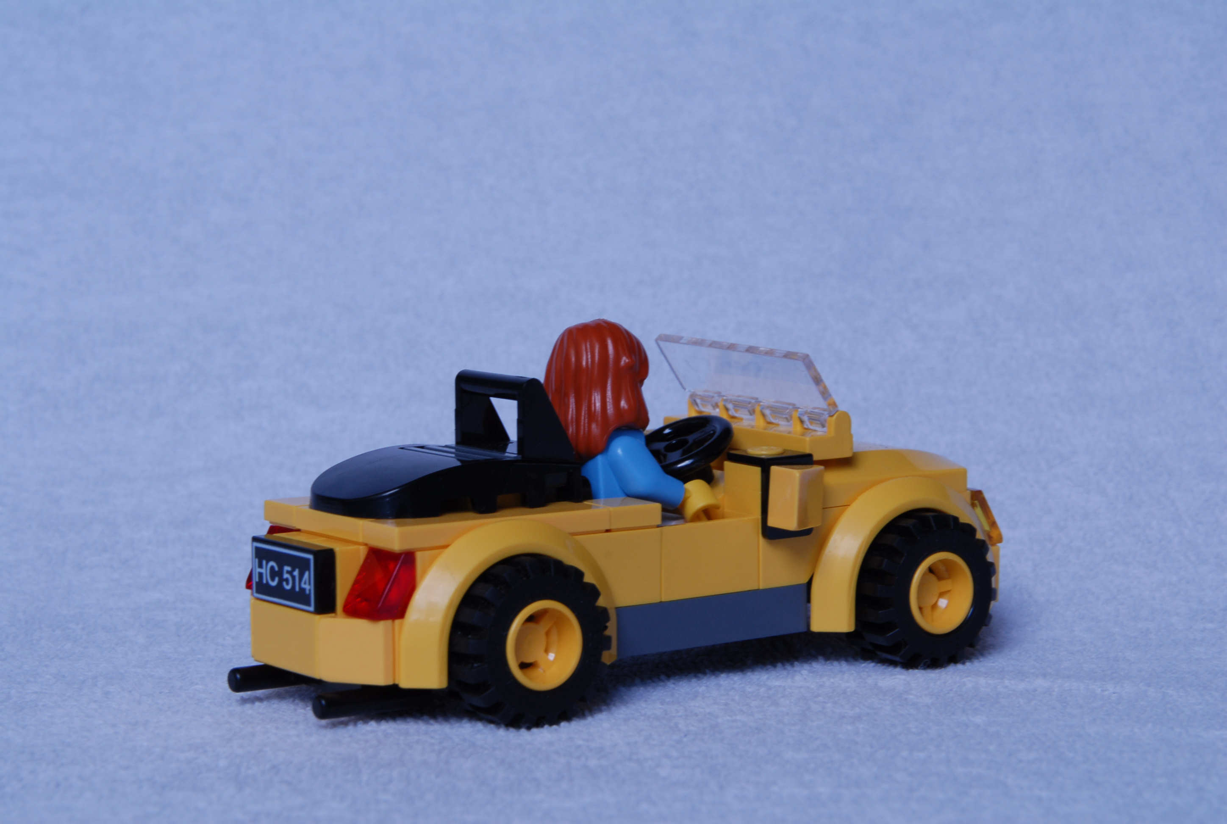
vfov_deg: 13.1
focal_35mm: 105
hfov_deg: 19.4
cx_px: 614
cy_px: 412
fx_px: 3586
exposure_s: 1/25
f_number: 18
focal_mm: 70
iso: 200
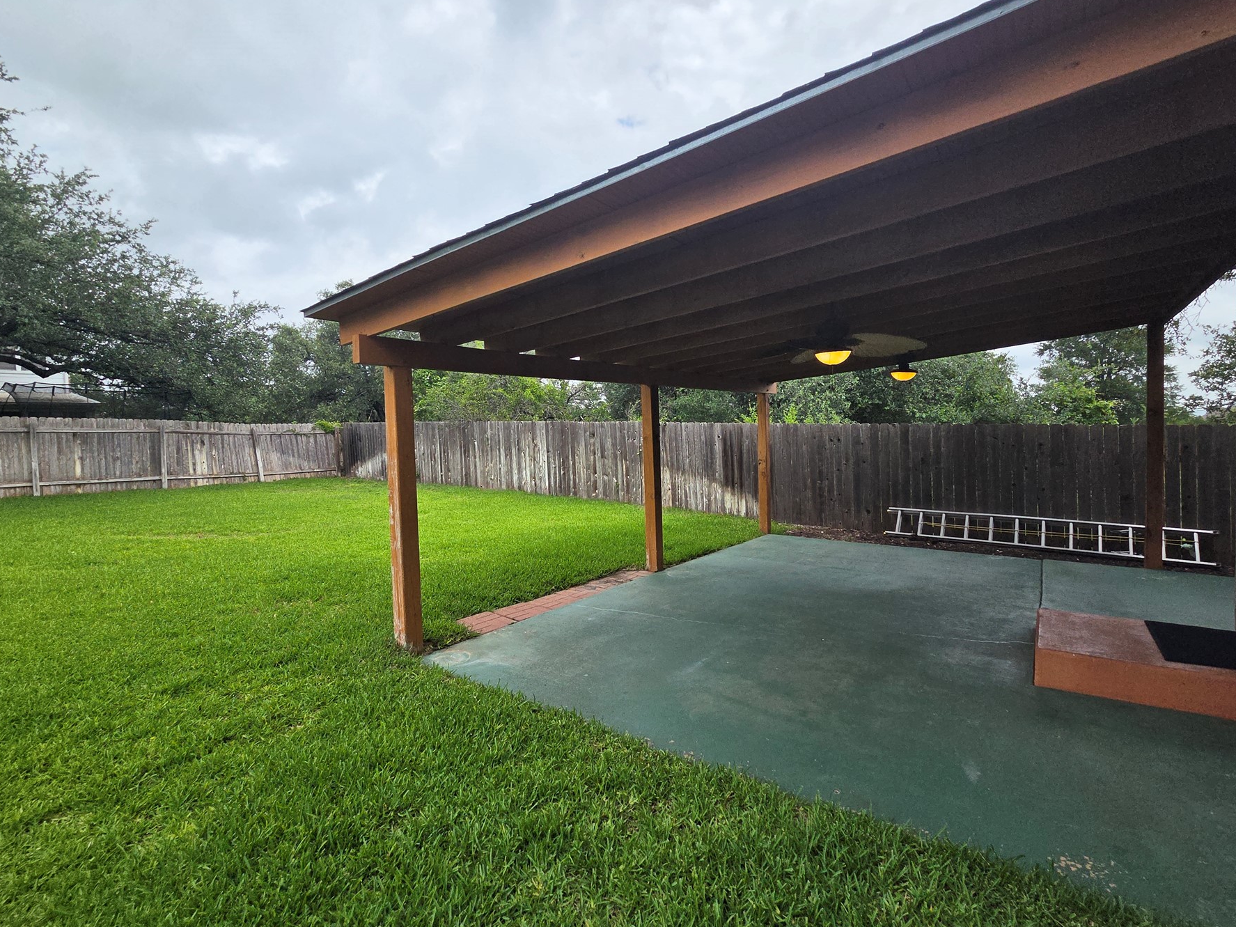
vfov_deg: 81.7
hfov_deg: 98.1
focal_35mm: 15
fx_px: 536
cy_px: 449
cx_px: 649
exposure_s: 1/2993
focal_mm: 2.2
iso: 100
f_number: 2.2
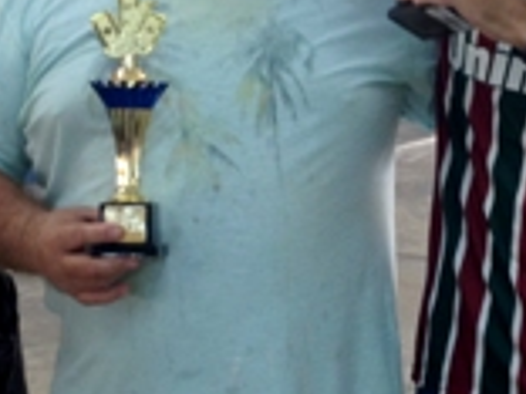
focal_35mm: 144
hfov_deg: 13.6
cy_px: 249
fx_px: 2188
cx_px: 448
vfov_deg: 10.3
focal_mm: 4.28
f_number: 2.4
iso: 50
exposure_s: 1/40
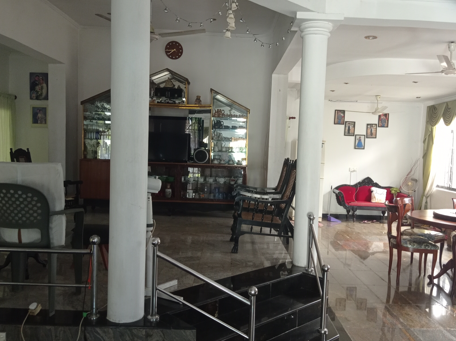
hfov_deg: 52.7
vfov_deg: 40.6
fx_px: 461
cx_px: 236
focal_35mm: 35
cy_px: 178
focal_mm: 4.74
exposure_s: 1/25
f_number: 1.79
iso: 438
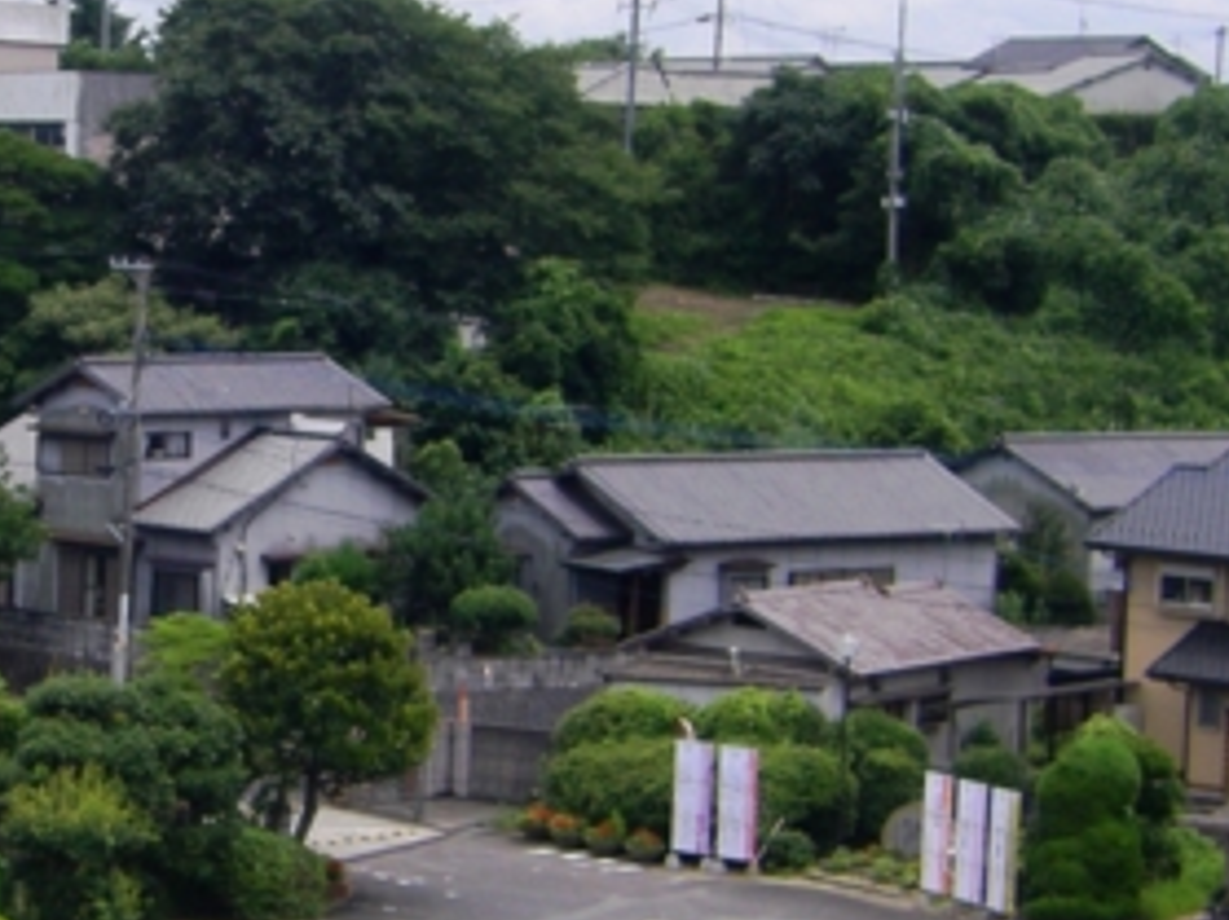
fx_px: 3868
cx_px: 185
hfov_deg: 17.8
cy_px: 519
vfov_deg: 13.6
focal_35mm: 109
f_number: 7
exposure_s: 1/200
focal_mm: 6.3
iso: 80
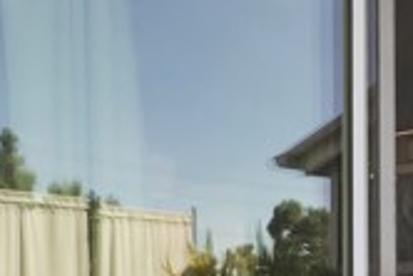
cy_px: 320
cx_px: 612
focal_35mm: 58
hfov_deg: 25.9
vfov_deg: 21.9
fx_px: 666
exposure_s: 1/100
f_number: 9
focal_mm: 16
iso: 320
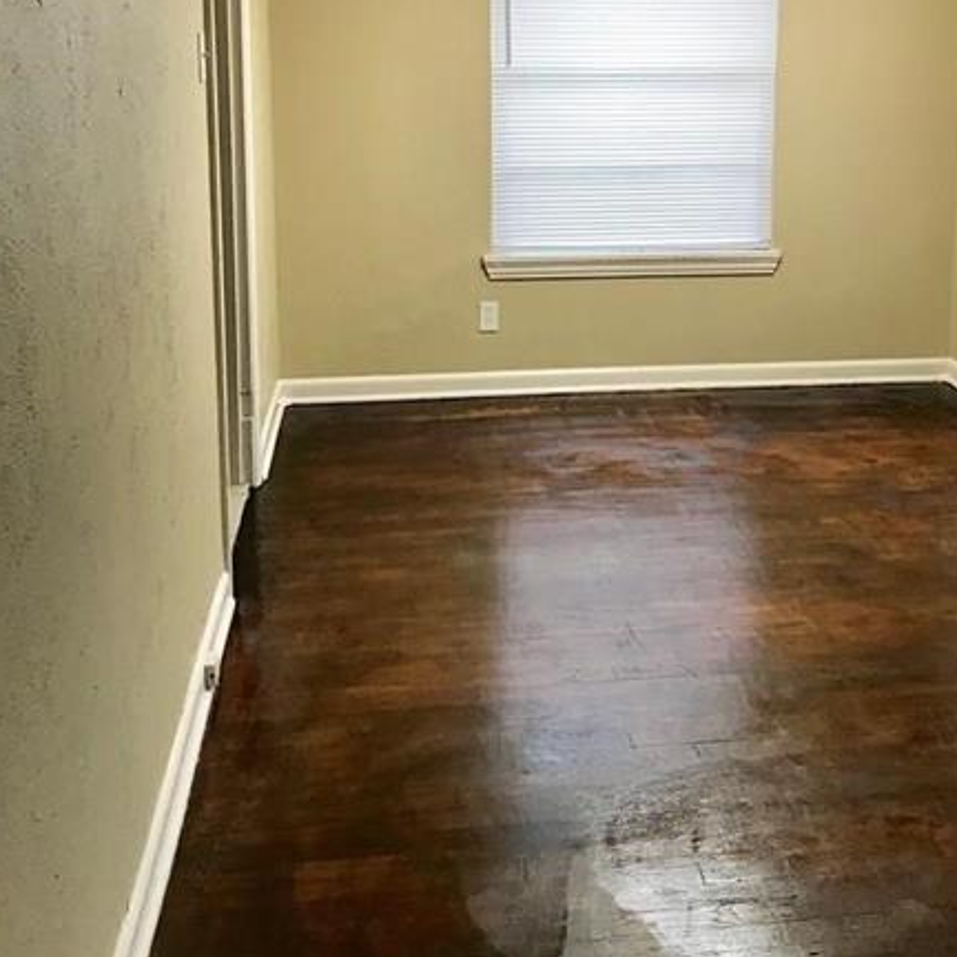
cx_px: 611
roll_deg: -0.5
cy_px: 237
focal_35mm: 44
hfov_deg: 38.0
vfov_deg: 37.4
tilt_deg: -8.4
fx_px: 1376
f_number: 1.8
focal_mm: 3.99
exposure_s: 1/24
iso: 40
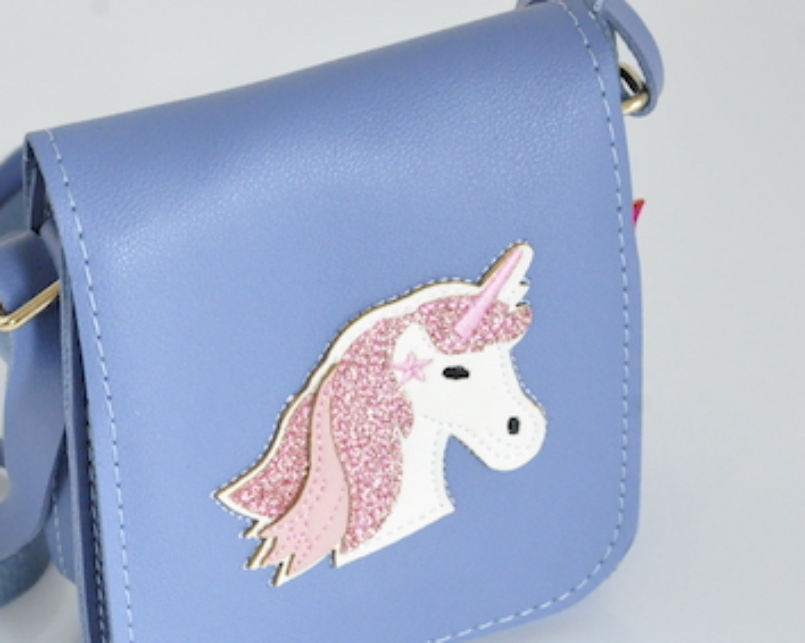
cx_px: 259
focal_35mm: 110
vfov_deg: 14.0
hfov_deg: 17.4
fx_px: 2620
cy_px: 379
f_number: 8
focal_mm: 42
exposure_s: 1/90
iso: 3200
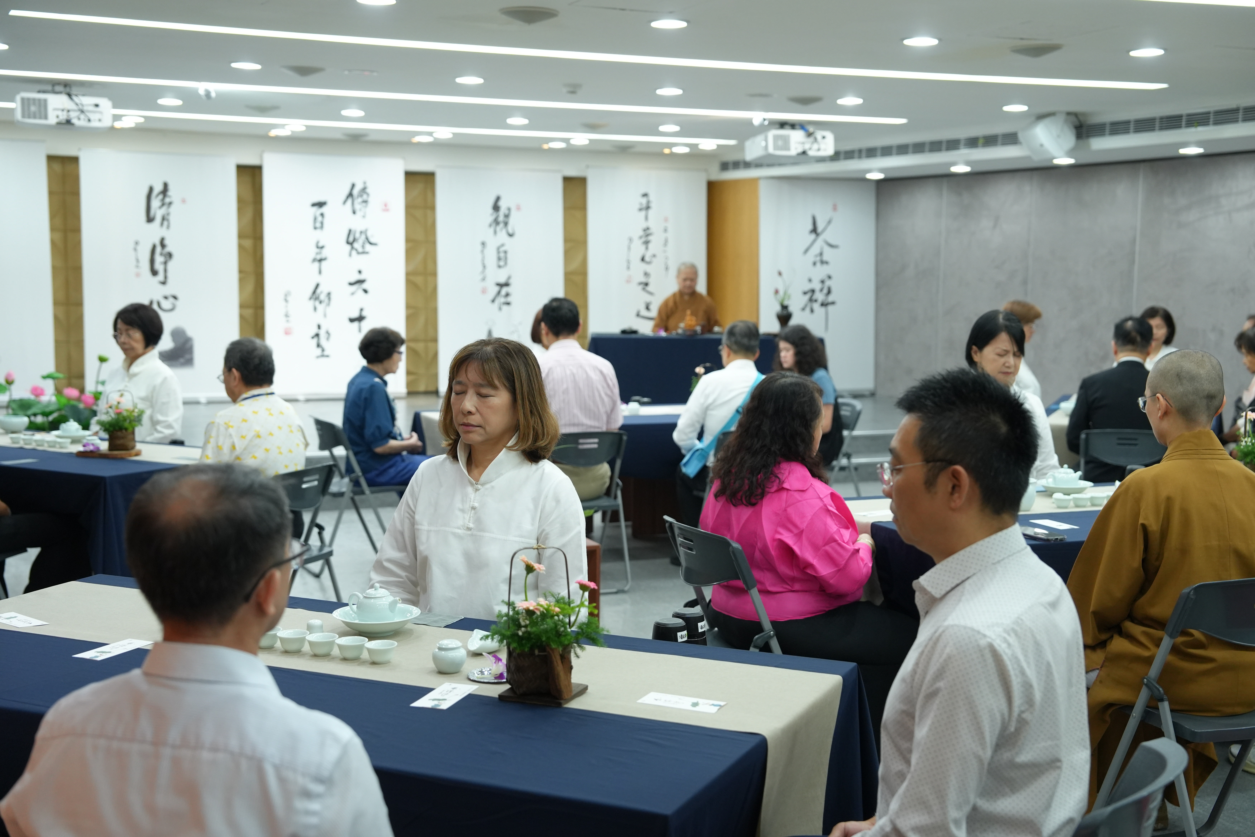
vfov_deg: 28.6
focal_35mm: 47
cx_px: 628
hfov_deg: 41.9
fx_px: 1638
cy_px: 418
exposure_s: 1/125
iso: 1600
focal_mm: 47
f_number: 3.5
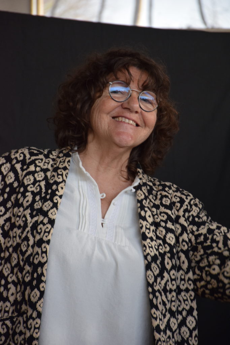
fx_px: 1609
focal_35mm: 168
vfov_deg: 12.2
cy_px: 172
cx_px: 115
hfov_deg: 8.2
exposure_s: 1/125
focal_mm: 112
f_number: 5.6
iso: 1400
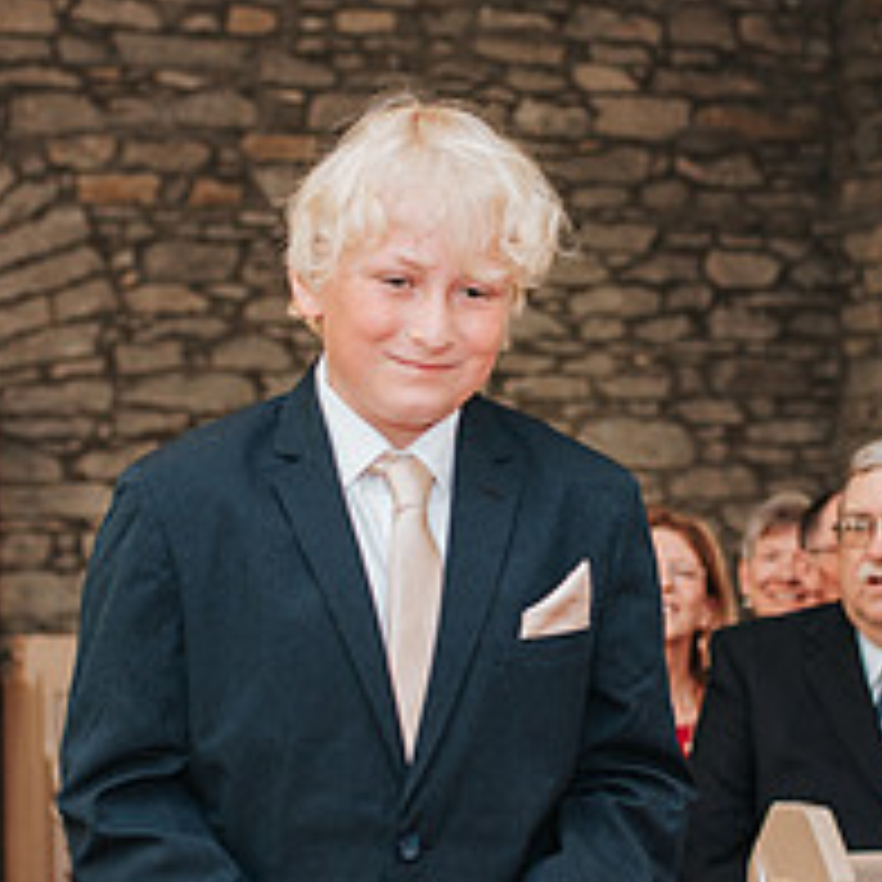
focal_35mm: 104
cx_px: 463
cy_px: 564
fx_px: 2998
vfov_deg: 16.7
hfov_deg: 16.7
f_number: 2.8
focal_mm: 35
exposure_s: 1/200
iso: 1000
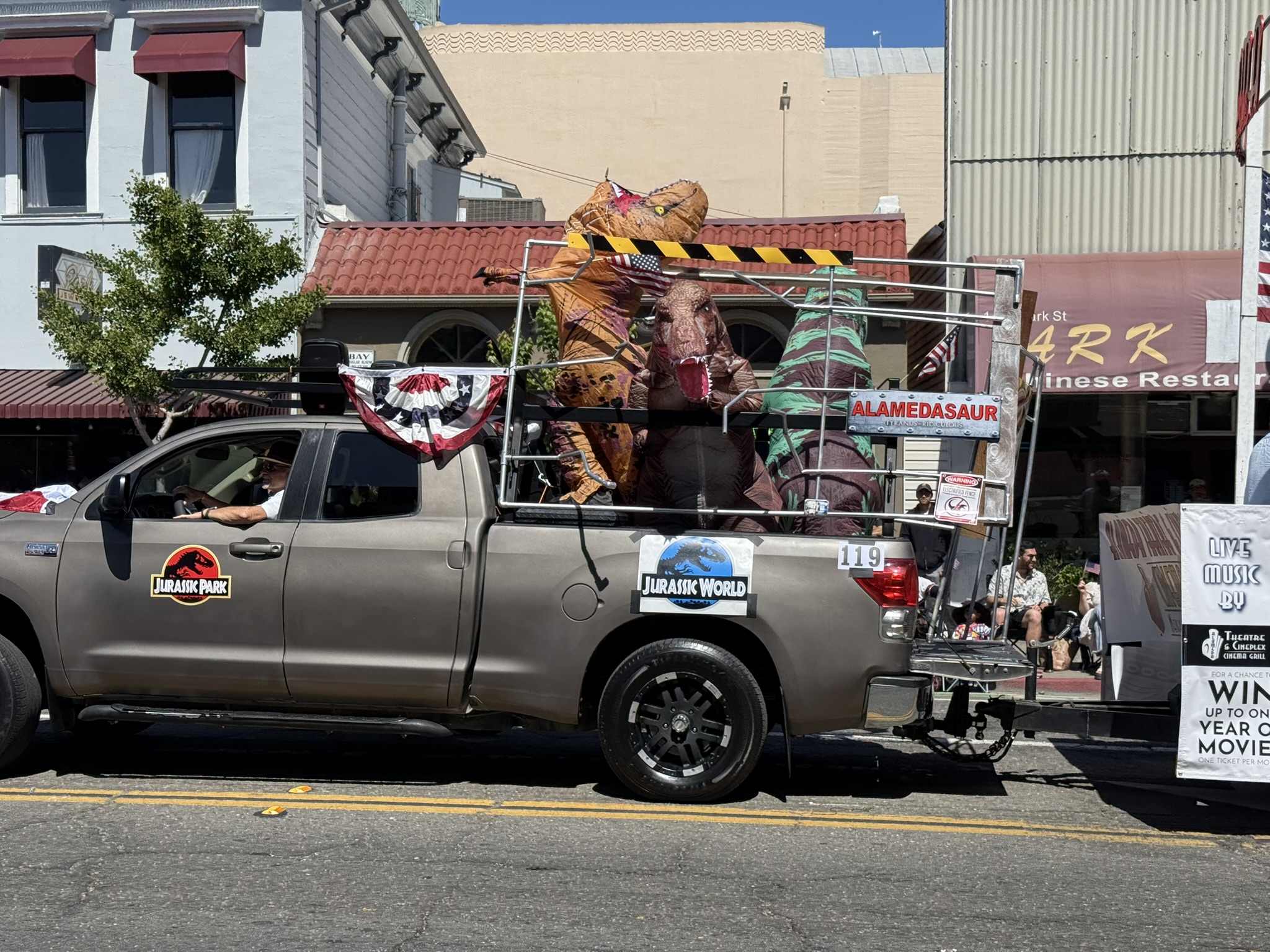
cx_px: 635
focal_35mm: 48
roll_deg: -0.3
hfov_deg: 39.7
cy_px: 476
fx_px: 1761
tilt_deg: +0.7
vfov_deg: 30.3
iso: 64
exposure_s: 1/4587
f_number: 1.78
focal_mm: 6.76
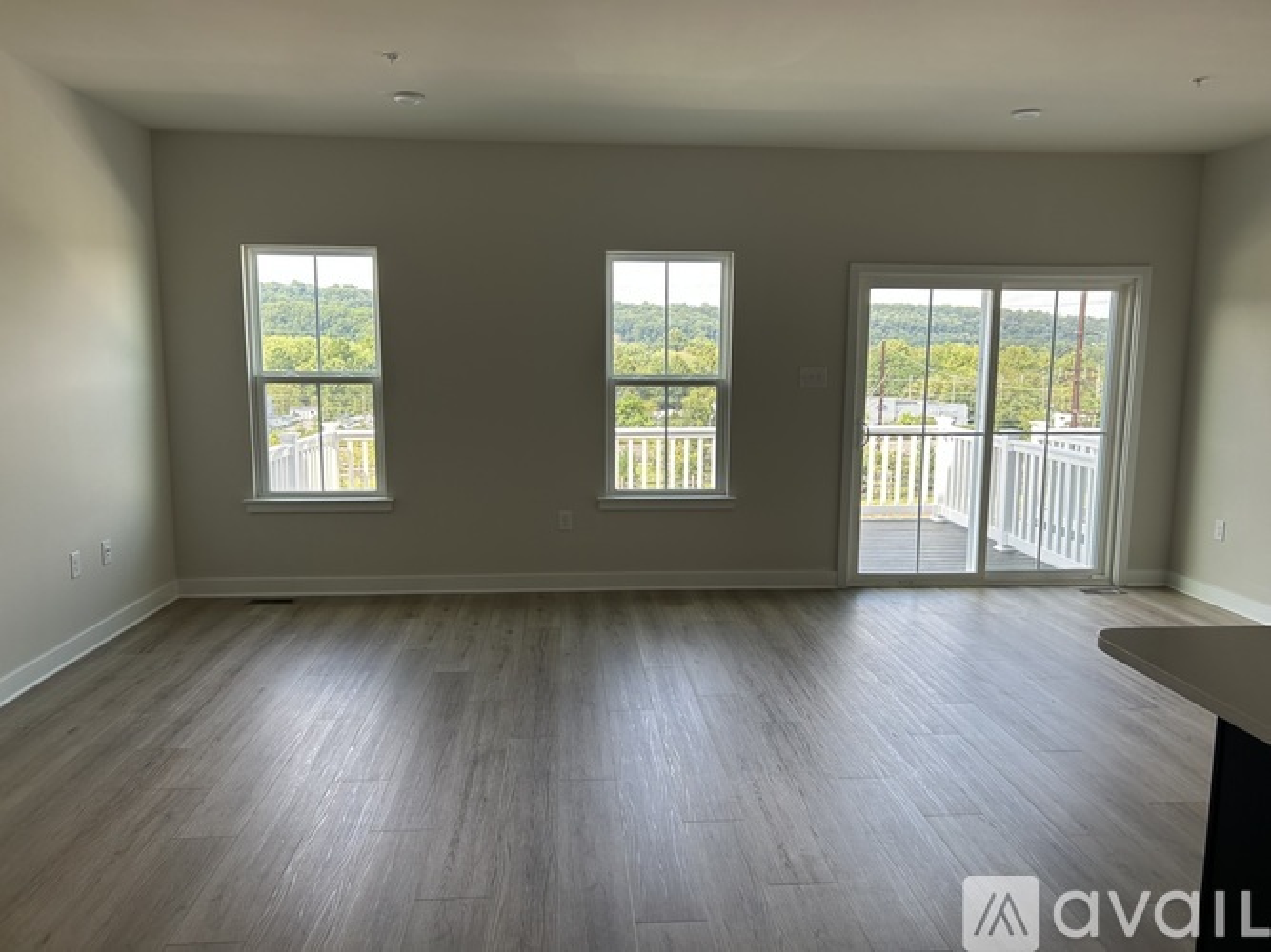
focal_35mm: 26
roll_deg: -0.2
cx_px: 636
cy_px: 476
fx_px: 954
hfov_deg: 67.3
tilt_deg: -8.2
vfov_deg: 53.0
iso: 40
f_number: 1.5
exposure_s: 1/161
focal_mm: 5.7
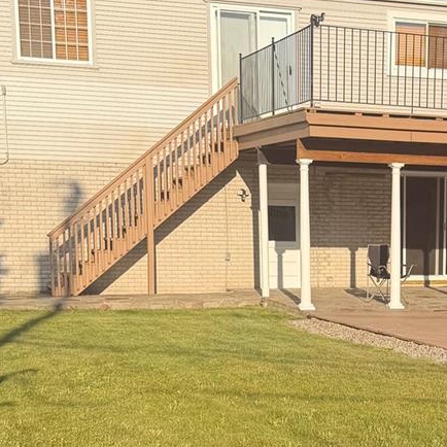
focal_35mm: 75
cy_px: 431
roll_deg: -0.8
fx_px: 1096
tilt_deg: -11.1
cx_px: 409
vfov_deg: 22.3
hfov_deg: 22.5
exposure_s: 1/3021
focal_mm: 6.76
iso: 80
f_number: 1.78
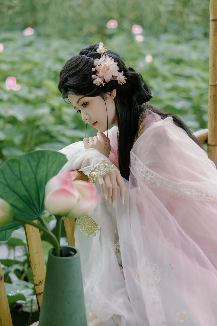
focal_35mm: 69
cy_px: 163
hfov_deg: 19.7
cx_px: 108
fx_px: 624
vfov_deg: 29.2
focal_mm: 70
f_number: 2.8
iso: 100
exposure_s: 1/100
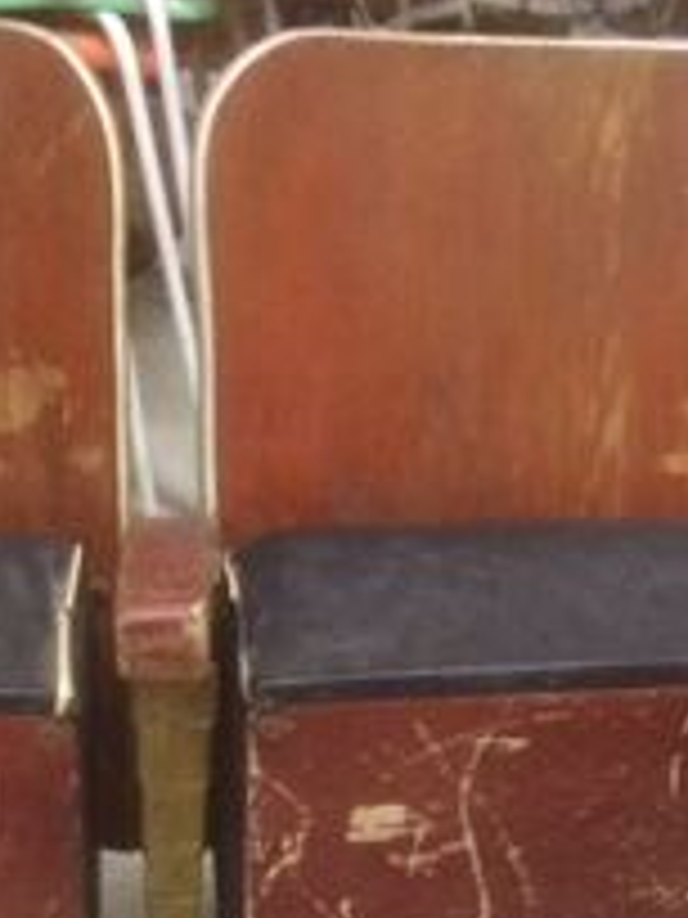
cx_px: 477
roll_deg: -6.1
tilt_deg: -38.9
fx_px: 2412
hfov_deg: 16.2
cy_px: 950
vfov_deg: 20.7
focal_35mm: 91
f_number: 2.2
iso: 320
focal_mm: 4.15
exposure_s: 1/20
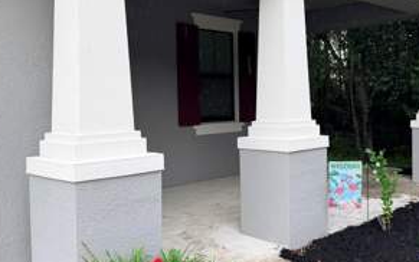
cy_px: 117
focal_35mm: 42
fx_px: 480
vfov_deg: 30.5
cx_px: 255
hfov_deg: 46.9
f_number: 1.78
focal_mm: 6.76
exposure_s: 1/240
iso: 64
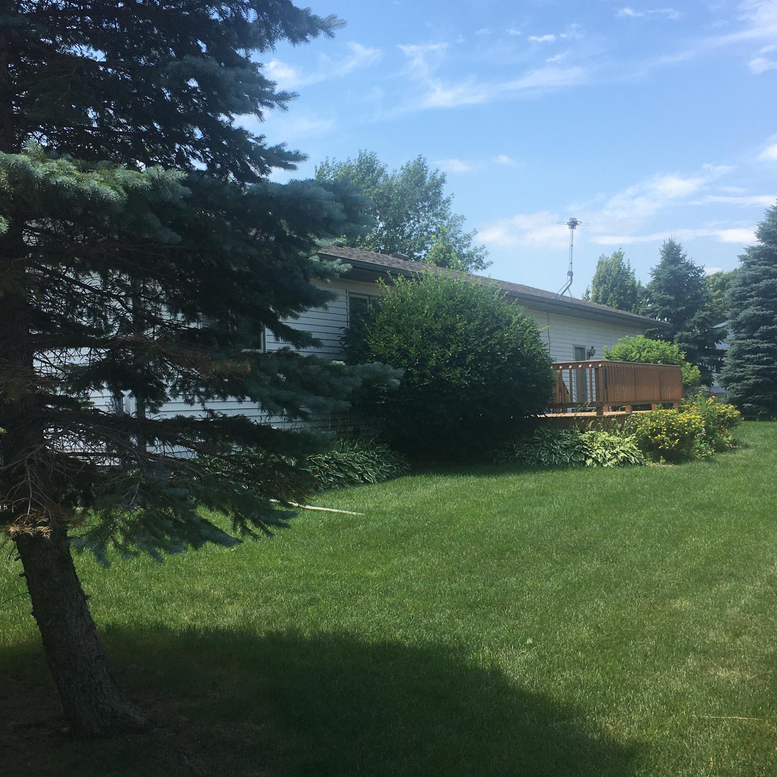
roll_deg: +2.9
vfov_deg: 40.9
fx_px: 1041
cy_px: 375
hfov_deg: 40.9
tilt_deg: +3.7
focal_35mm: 41
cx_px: 390
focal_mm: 4.15
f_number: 2.2
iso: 25
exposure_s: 1/986
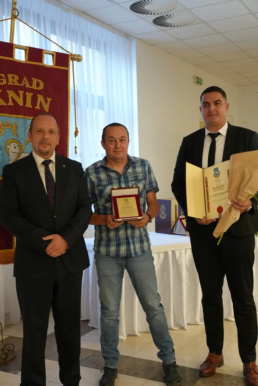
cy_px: 193
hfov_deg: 31.2
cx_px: 129
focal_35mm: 43
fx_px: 462
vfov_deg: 45.4
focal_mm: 43
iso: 3200
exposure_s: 1/160
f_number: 4
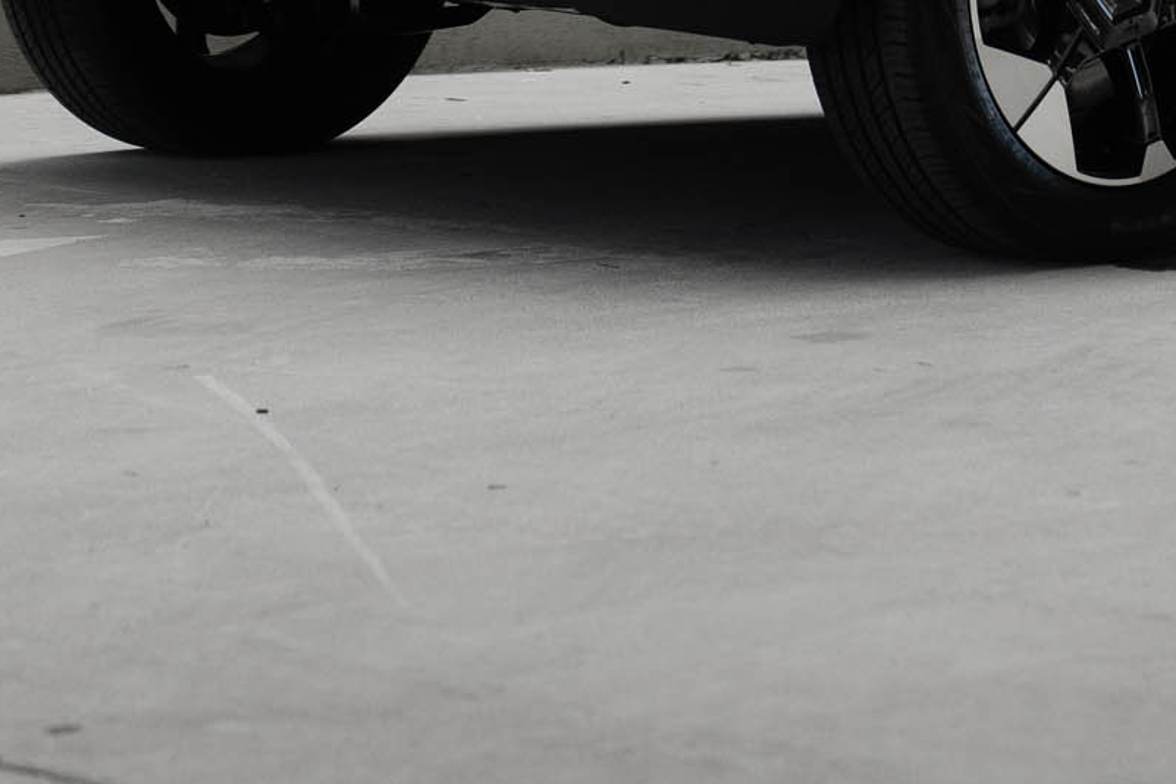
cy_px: -669
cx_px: 843
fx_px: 6076
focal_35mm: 186
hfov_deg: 11.0
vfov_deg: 7.2
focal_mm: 46
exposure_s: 1/1000
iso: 500
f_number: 3.2
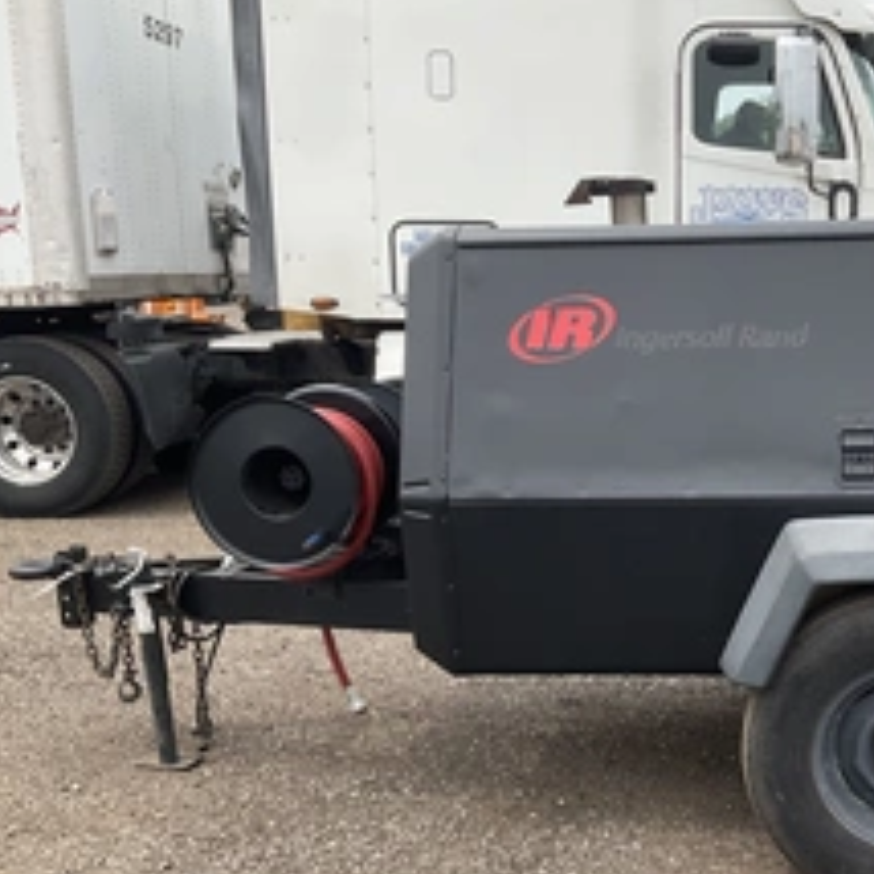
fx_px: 1371
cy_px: 535
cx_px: 739
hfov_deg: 33.9
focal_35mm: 48
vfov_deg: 35.2
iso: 25
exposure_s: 1/997
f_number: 1.8
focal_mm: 3
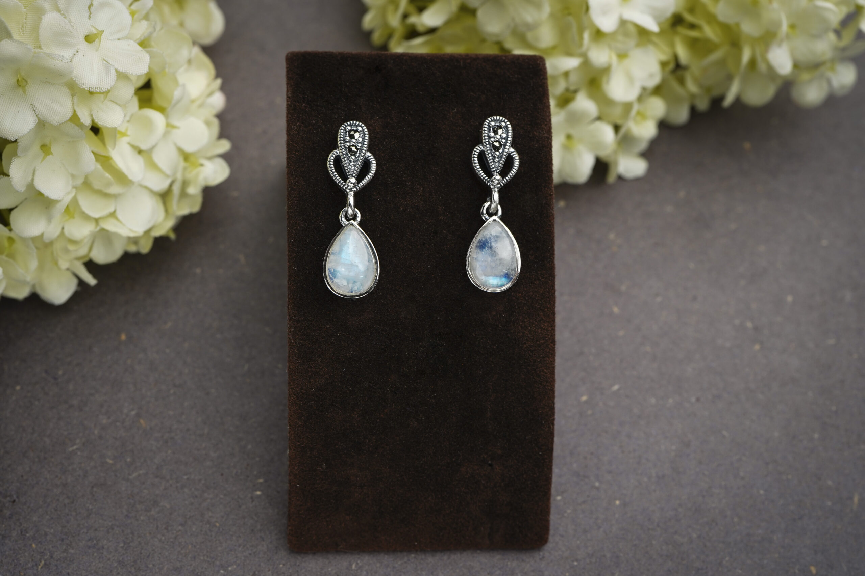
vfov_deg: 27.0
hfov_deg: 39.6
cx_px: 432
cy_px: 288
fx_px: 1201
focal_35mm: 50
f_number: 9
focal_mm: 50
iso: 250
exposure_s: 1/40
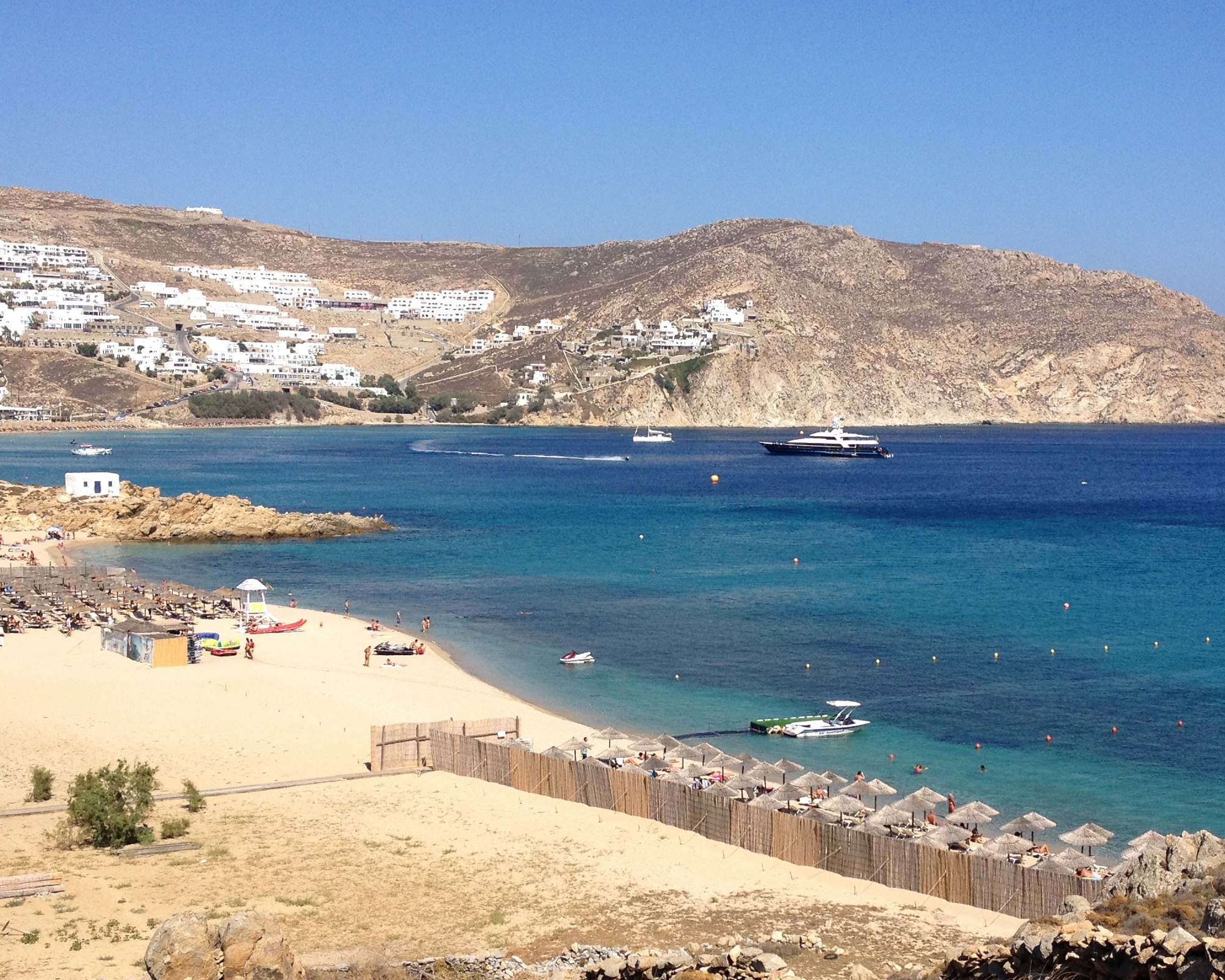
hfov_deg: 33.5
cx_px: 727
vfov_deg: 27.1
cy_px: 562
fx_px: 2030
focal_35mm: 56
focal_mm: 4.28
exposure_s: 1/2208
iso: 50
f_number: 2.4
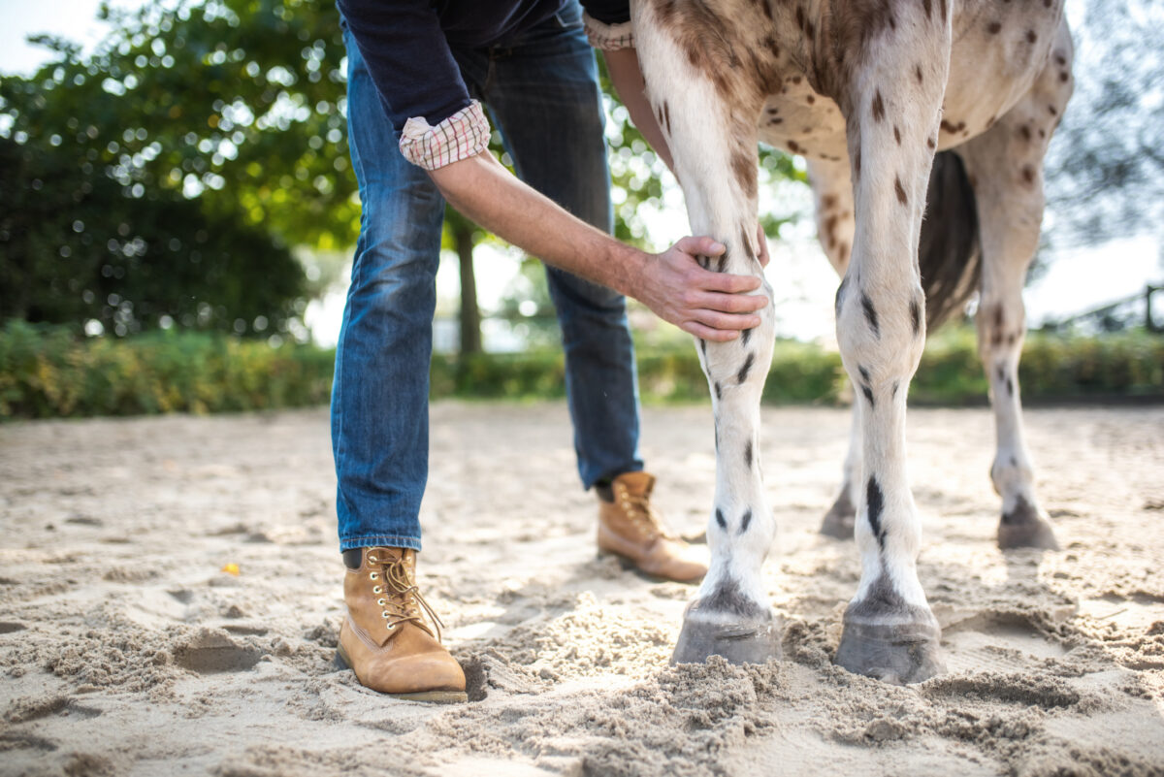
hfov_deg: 54.4
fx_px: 1132
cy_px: 388
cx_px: 582
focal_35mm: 35
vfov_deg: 37.9
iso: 280
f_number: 1.8
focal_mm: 35
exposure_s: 1/4000
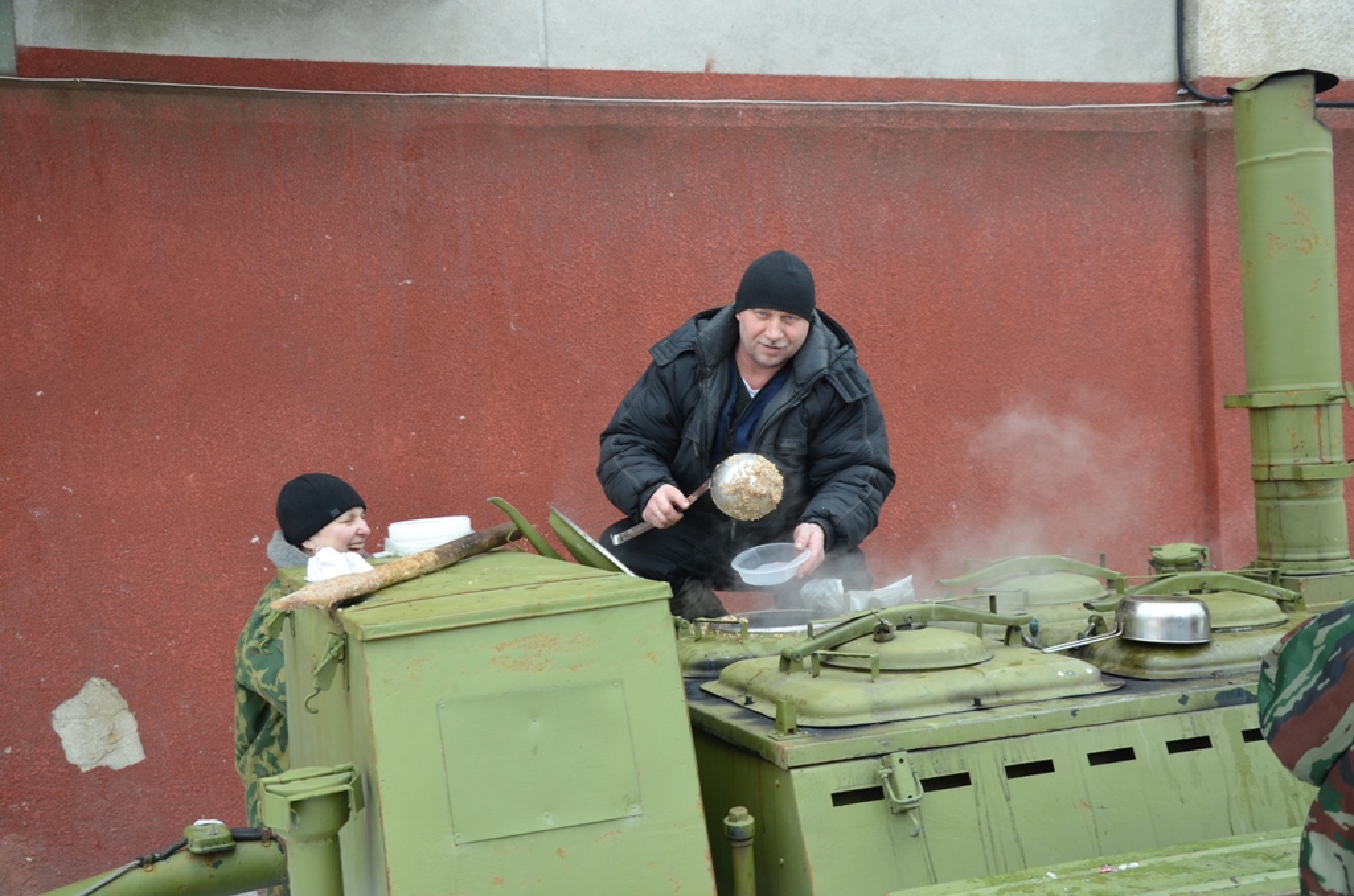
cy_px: 448
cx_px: 677
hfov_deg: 49.6
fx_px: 1464
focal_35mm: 39
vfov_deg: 34.1
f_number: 5.6
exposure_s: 1/125
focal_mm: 26
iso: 360
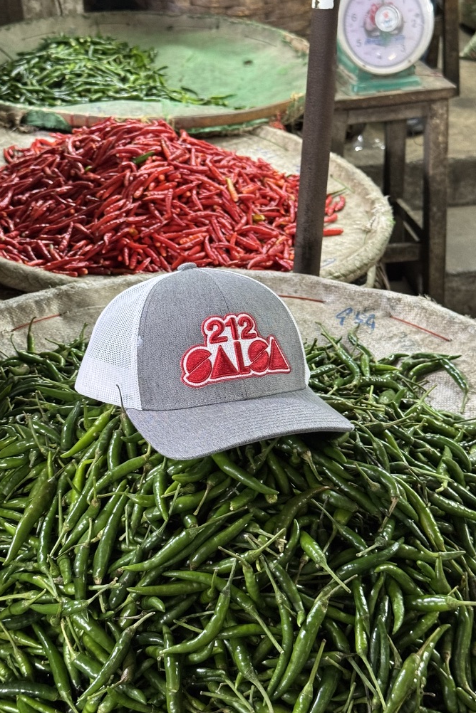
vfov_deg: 38.9
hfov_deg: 26.5
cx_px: 208
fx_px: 1011
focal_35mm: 51
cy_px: 357
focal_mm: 6.76
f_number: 1.78
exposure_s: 1/33
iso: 320
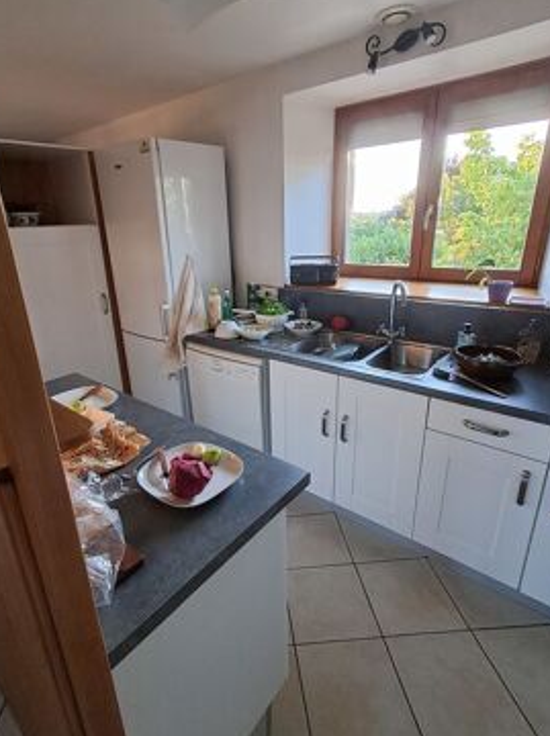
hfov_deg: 68.2
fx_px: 403
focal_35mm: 19
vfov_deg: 84.7
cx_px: 235
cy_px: 359
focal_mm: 1.64
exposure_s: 1/50
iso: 160
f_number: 2.2
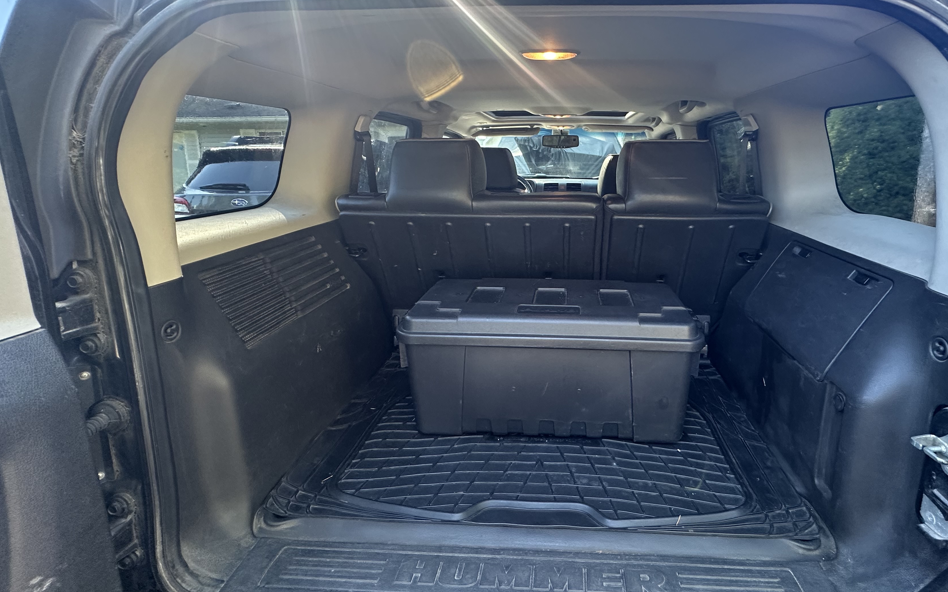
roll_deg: +0.5
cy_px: 251
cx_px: 545
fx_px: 465
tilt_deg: -9.4
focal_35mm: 18
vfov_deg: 64.7
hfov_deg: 90.4
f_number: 2.2
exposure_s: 1/99
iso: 250
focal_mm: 2.22
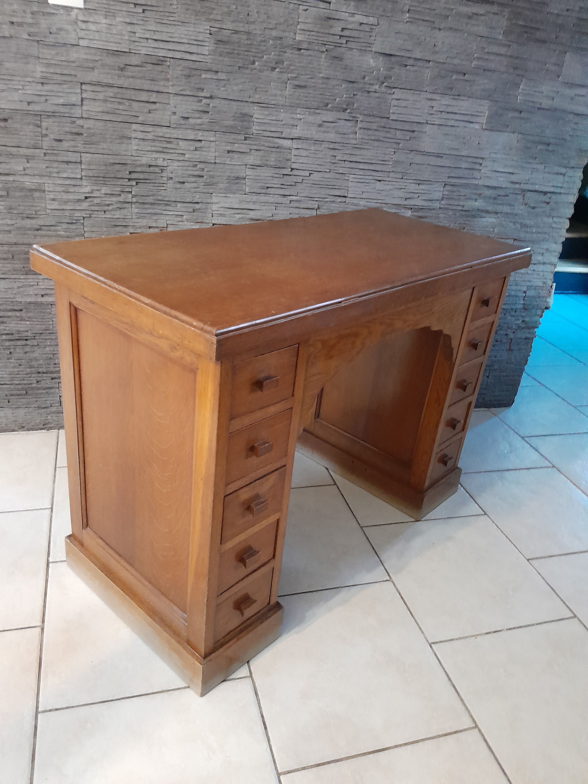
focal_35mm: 26
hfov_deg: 53.1
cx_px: 294
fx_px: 589
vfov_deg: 67.3
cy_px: 392
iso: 800
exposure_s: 1/20
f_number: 1.8
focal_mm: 3.98
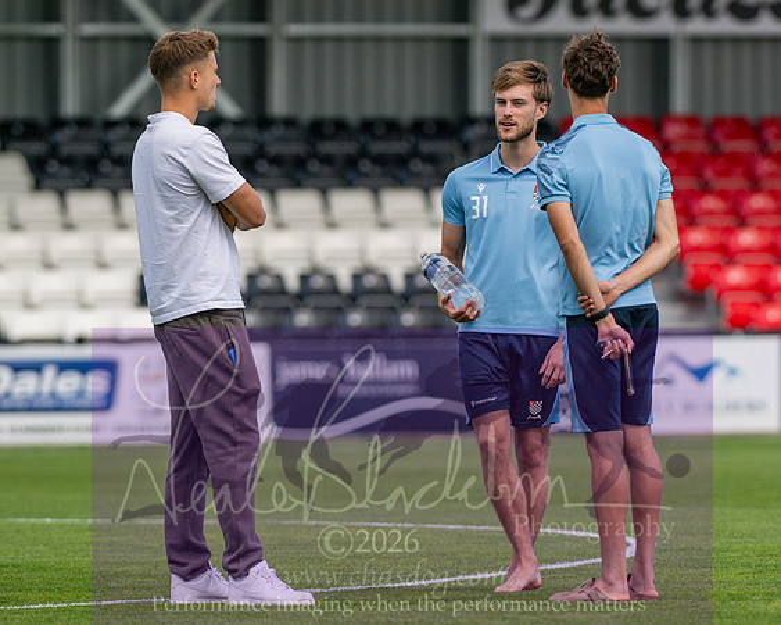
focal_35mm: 462
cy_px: 347
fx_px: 10665
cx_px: 462
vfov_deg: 3.4
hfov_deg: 4.2
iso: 400
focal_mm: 300
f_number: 4
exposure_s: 1/4000
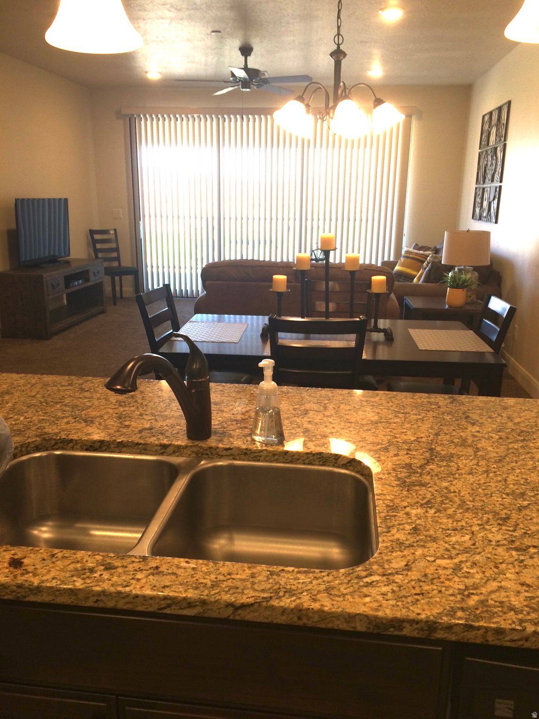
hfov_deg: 48.2
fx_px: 602
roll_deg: +0.5
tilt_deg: -17.8
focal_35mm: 29
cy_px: 360
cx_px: 270
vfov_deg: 61.7
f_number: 2.2
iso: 40
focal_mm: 4.15
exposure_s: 1/40
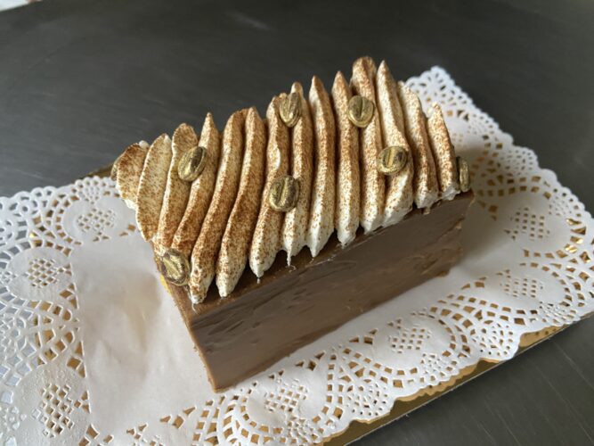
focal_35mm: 26
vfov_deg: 53.0
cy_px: 223
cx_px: 297
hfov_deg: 67.3
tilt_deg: -51.8
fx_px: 446
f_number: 1.8
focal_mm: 4.25
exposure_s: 1/60
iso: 320
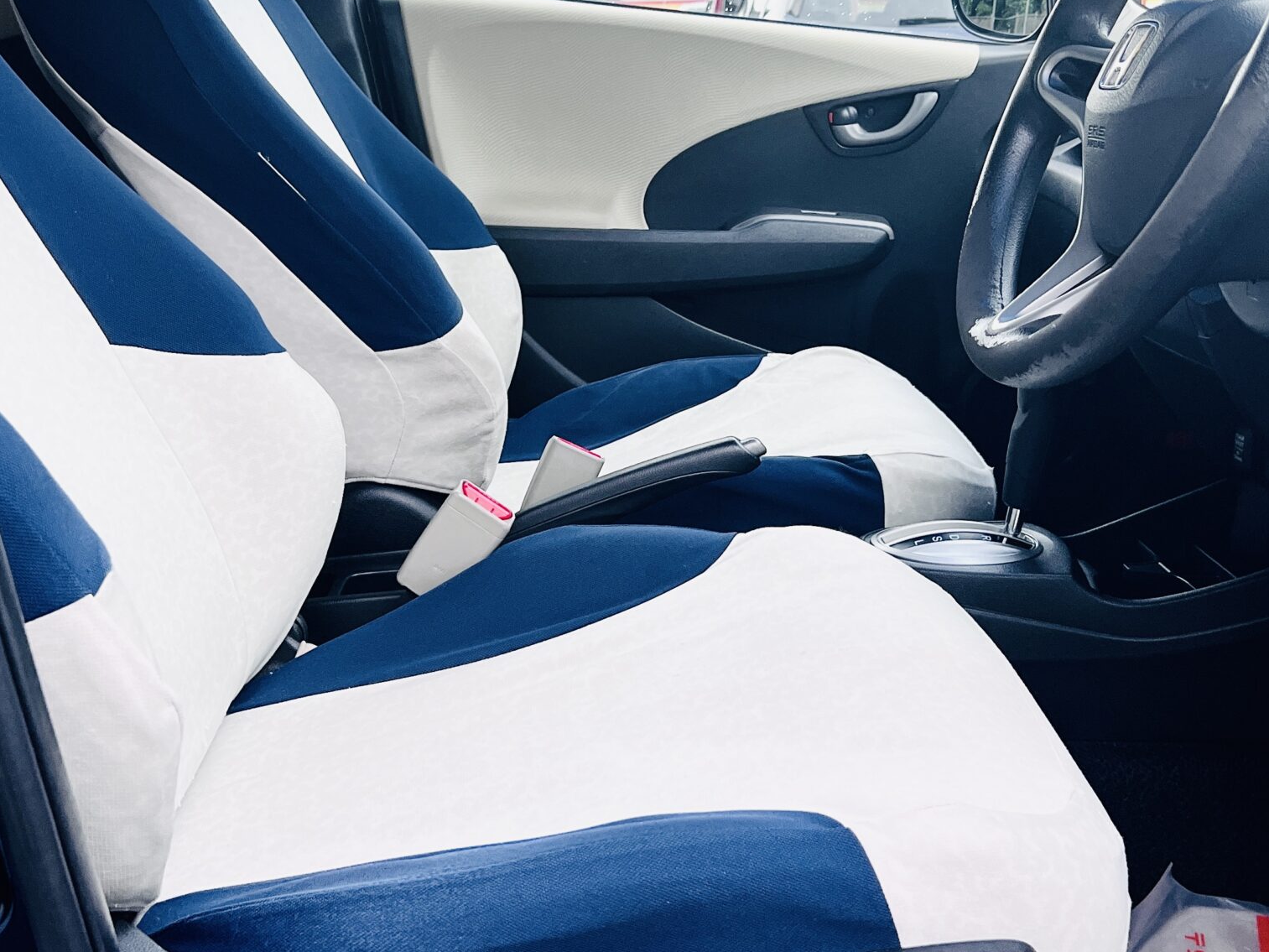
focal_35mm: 44
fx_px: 1613
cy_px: 456
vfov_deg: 32.9
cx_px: 643
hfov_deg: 42.9
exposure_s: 1/121
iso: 80
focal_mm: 5.7
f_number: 1.5
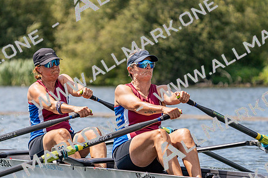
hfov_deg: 6.8
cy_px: 112
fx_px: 2248
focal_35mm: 302
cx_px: 108
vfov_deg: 4.6
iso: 320
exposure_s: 1/2000
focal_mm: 225
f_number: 5.6
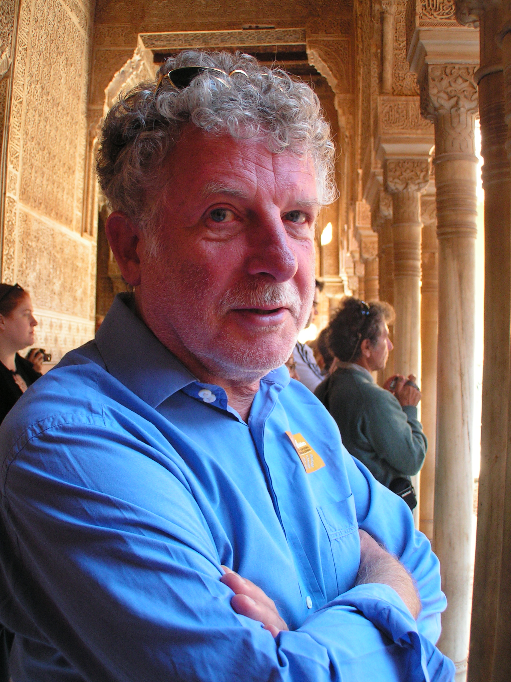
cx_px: 256
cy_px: 341
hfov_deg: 30.9
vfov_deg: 40.4
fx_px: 925
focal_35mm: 47
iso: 100
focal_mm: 7.8
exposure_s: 1/50
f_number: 2.8
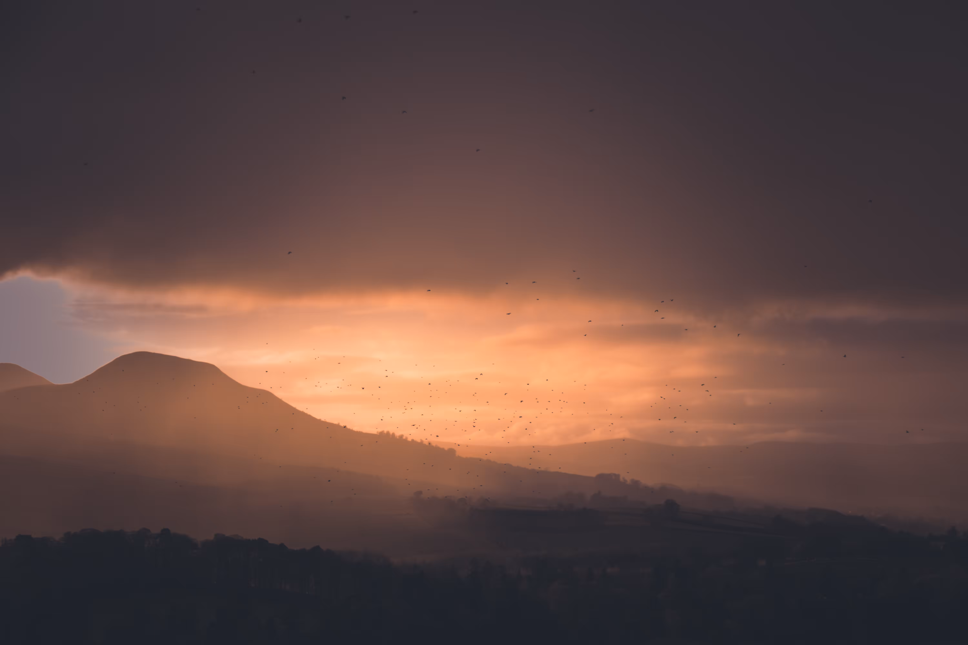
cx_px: 484
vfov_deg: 16.6
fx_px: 2218
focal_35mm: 82
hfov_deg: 24.6
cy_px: 322
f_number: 5
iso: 100
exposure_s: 1/60
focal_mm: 55
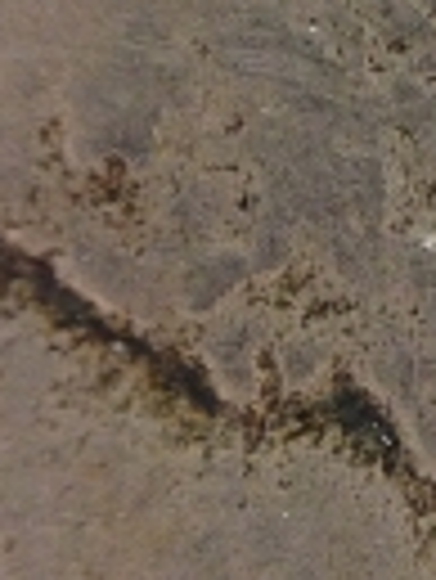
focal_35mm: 128
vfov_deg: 15.4
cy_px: 211
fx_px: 2146
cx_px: 645
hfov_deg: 11.2
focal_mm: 4.12
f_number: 2.4
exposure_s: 1/20
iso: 320
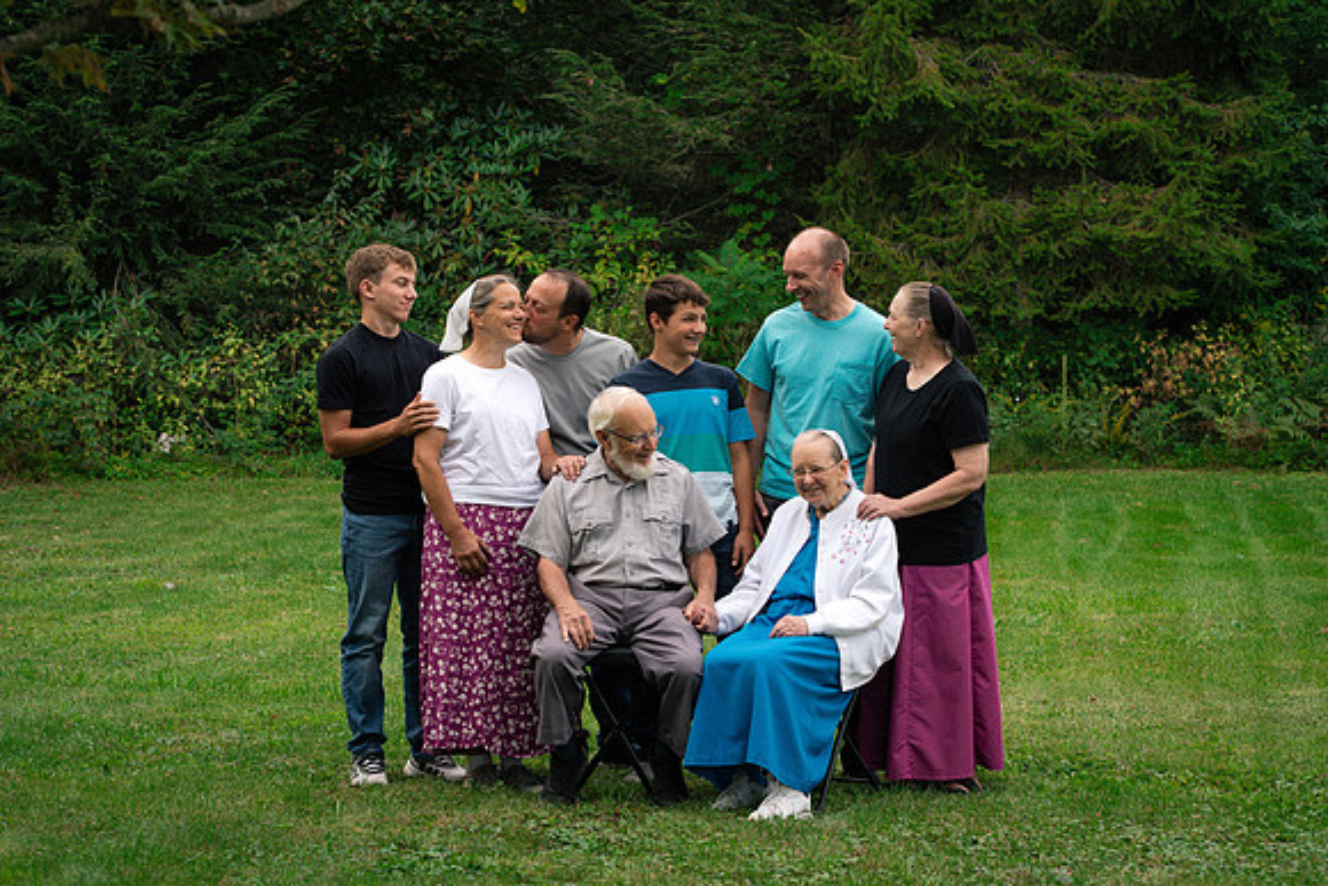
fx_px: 3356
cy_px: 474
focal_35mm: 91
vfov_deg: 15.0
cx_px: 650
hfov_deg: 22.4
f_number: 6.3
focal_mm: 85
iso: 500
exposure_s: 1/320
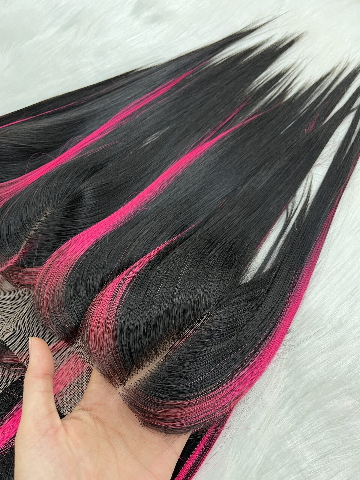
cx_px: 180
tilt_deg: -61.8
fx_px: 361
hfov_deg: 53.1
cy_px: 240
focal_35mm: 26
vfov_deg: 67.3
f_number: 1.6
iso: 100
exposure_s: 1/50
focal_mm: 5.1
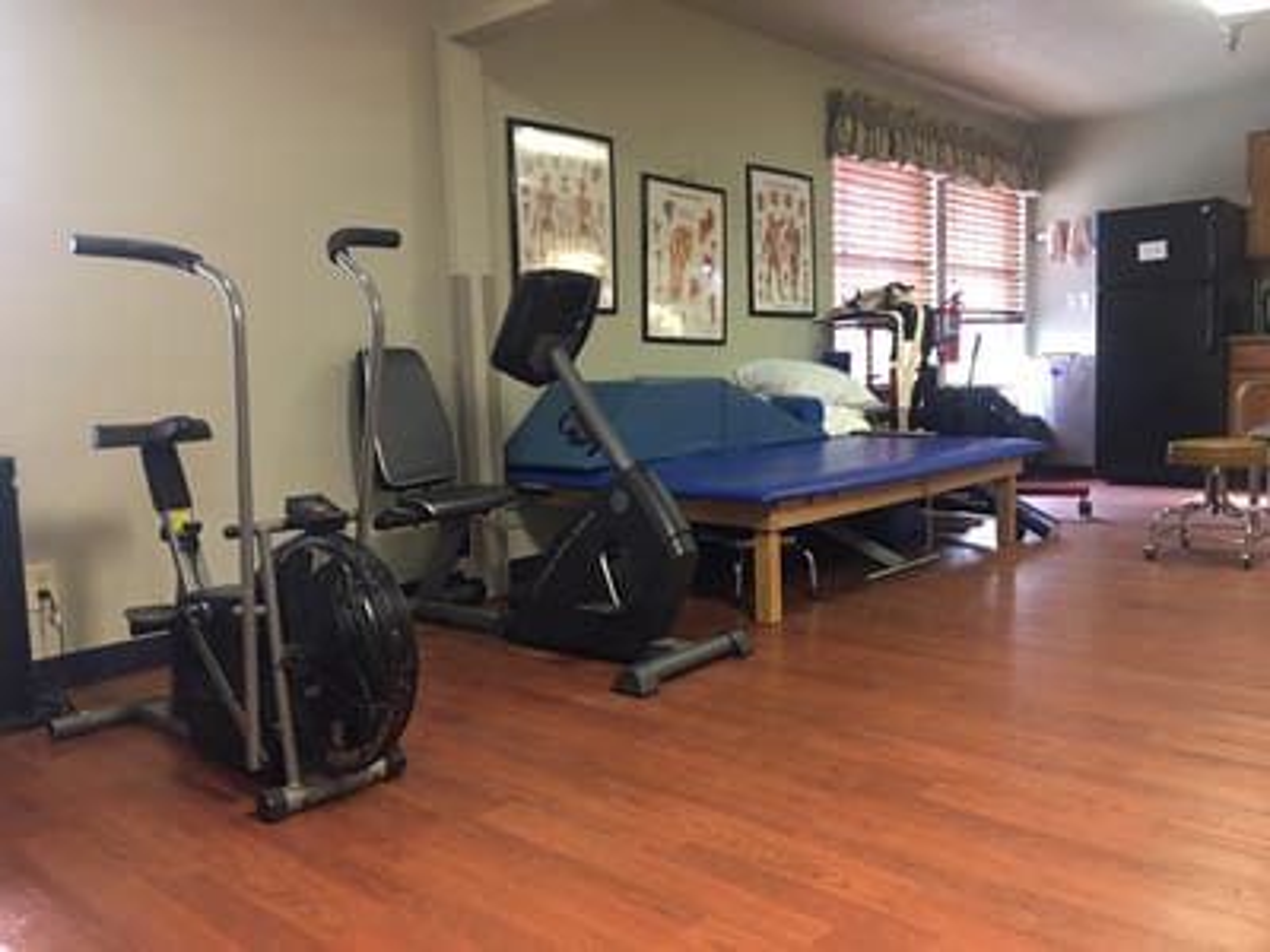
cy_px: 476
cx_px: 635
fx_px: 1064
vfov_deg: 48.2
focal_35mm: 29
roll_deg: +1.2
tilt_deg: -5.4
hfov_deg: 61.7
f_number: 2.2
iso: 100
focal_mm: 4.15
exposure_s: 1/10
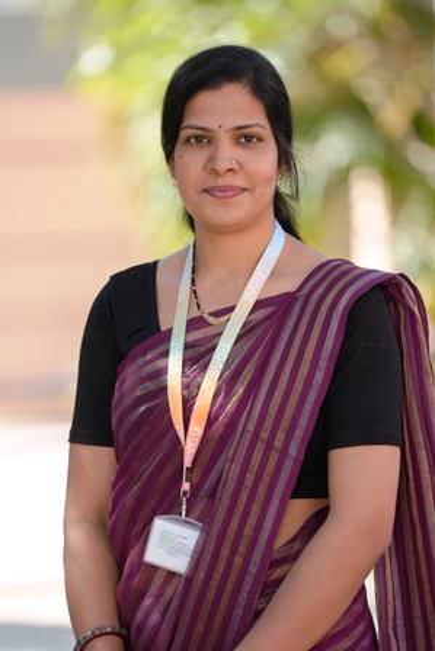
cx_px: 218
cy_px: 326
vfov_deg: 10.3
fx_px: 3622
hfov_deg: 6.9
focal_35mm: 200
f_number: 2.8
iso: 200
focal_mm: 200
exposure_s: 1/500
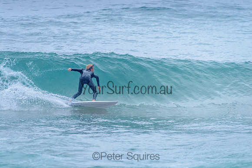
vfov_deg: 2.2
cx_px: 100
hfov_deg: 3.4
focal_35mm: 612
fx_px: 4285
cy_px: 76
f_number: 5.6
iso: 3200
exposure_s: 1/2000
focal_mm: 500
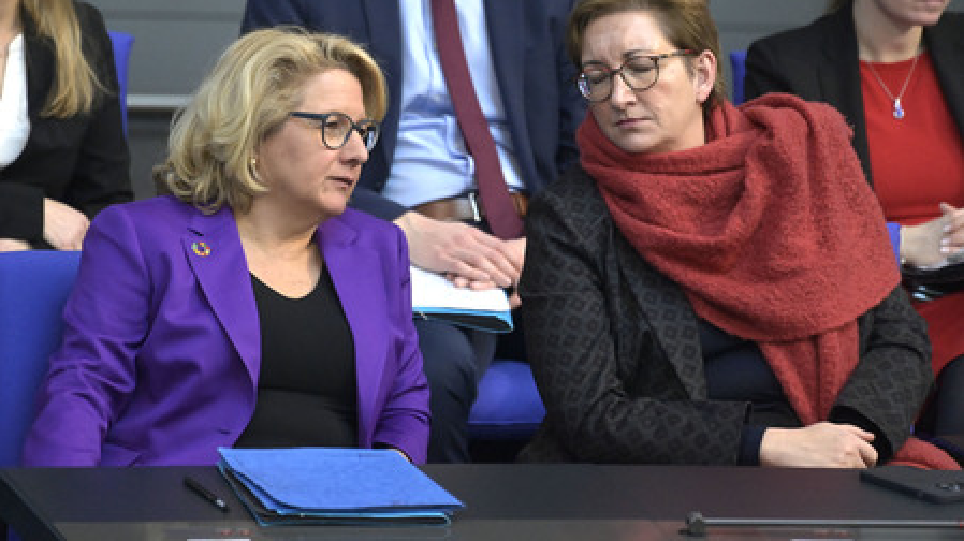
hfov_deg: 4.7
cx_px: 482
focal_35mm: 463
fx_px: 11829
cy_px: 228
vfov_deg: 2.6
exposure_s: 1/400
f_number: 5.6
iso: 8000
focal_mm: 440
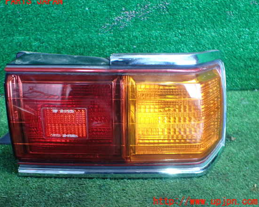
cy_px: 101
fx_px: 245
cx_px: 118
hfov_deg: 55.6
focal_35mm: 32
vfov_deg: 45.8
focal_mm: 5.4
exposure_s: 1/50
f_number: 2.3
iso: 800
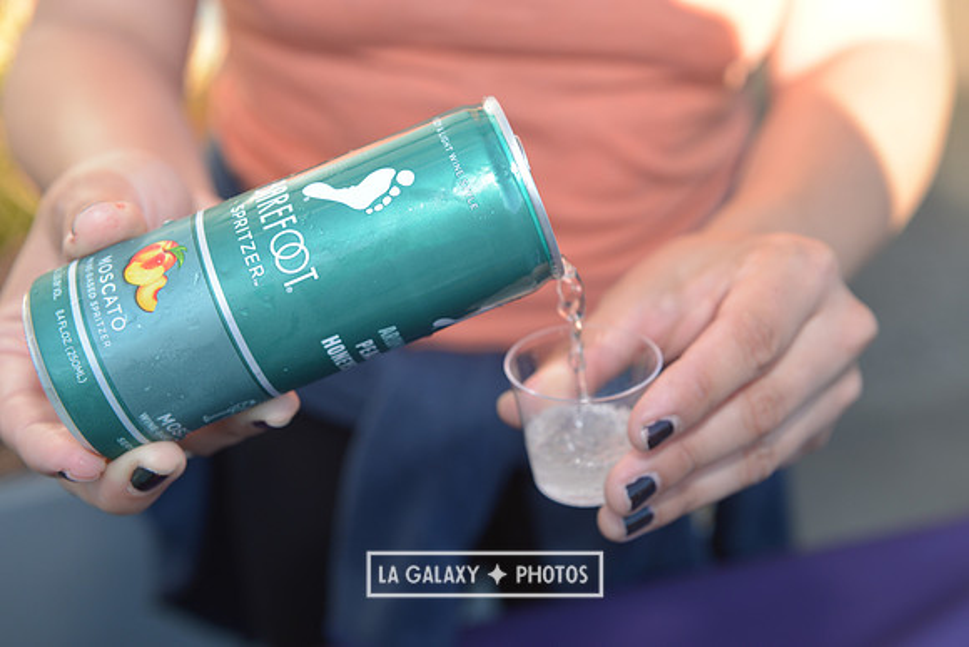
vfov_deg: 28.1
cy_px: 324
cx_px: 484
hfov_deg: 41.1
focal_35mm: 48
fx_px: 1292
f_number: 5
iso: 250
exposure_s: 1/250
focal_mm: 48
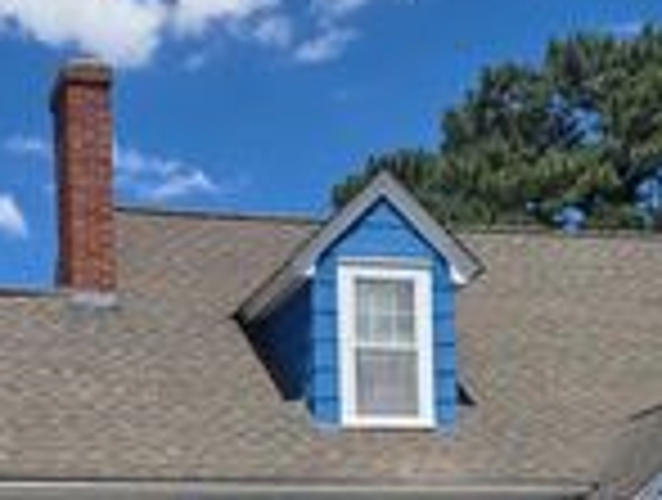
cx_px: 140
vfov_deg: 17.2
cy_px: 741
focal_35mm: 78
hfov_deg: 24.6
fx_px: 1495
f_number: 1.8
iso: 25
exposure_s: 1/2222
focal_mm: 5.4
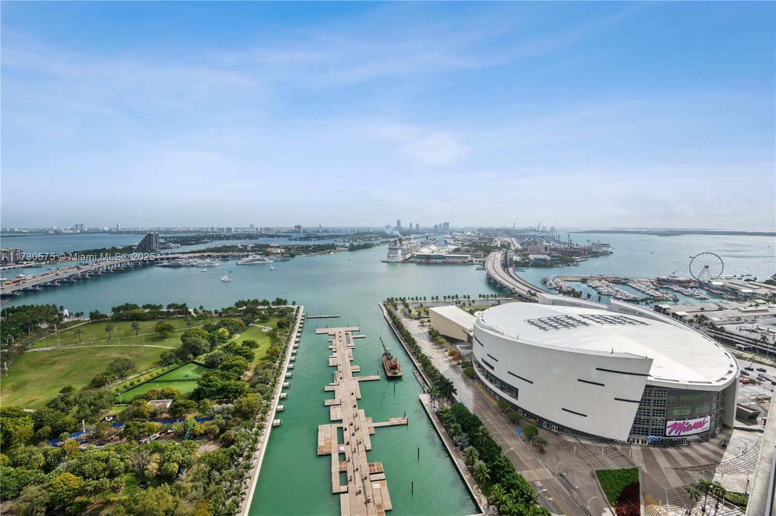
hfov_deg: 96.8
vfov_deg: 73.6
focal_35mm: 16
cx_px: 388
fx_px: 344
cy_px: 258
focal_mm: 16
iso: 250
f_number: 8
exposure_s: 1/3200
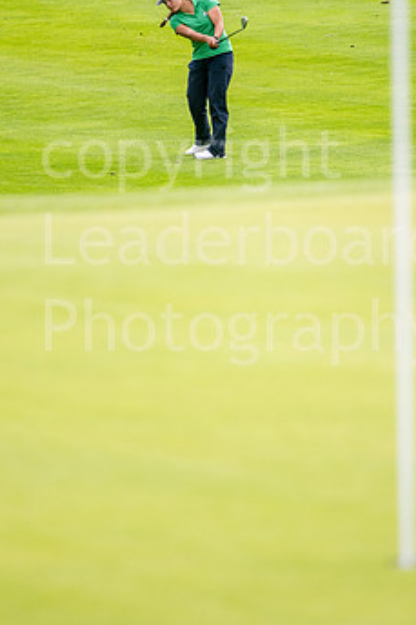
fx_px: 10201
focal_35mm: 588
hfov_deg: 2.3
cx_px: 244
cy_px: 253
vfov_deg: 3.5
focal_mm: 300
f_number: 4
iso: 400
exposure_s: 1/640
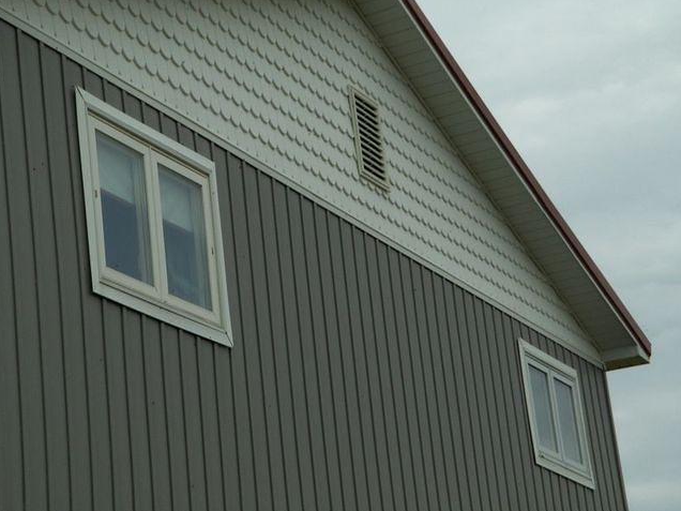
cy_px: 254
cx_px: 339
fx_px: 2420
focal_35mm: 123
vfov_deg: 12.0
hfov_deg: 16.0
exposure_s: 1/305
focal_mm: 19.6
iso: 100
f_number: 6.1
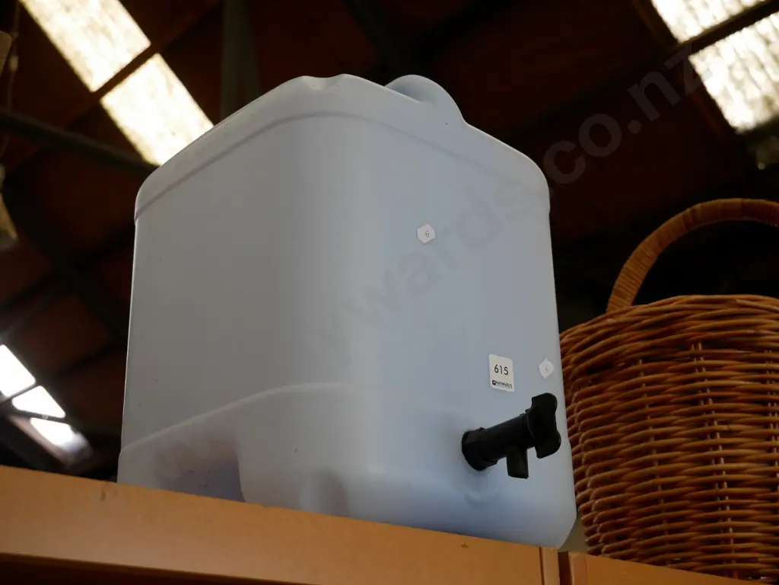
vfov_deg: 29.1
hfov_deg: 38.2
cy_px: 292
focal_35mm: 50
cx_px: 390
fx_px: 1125
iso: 320
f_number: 4.5
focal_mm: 25
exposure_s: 1/60
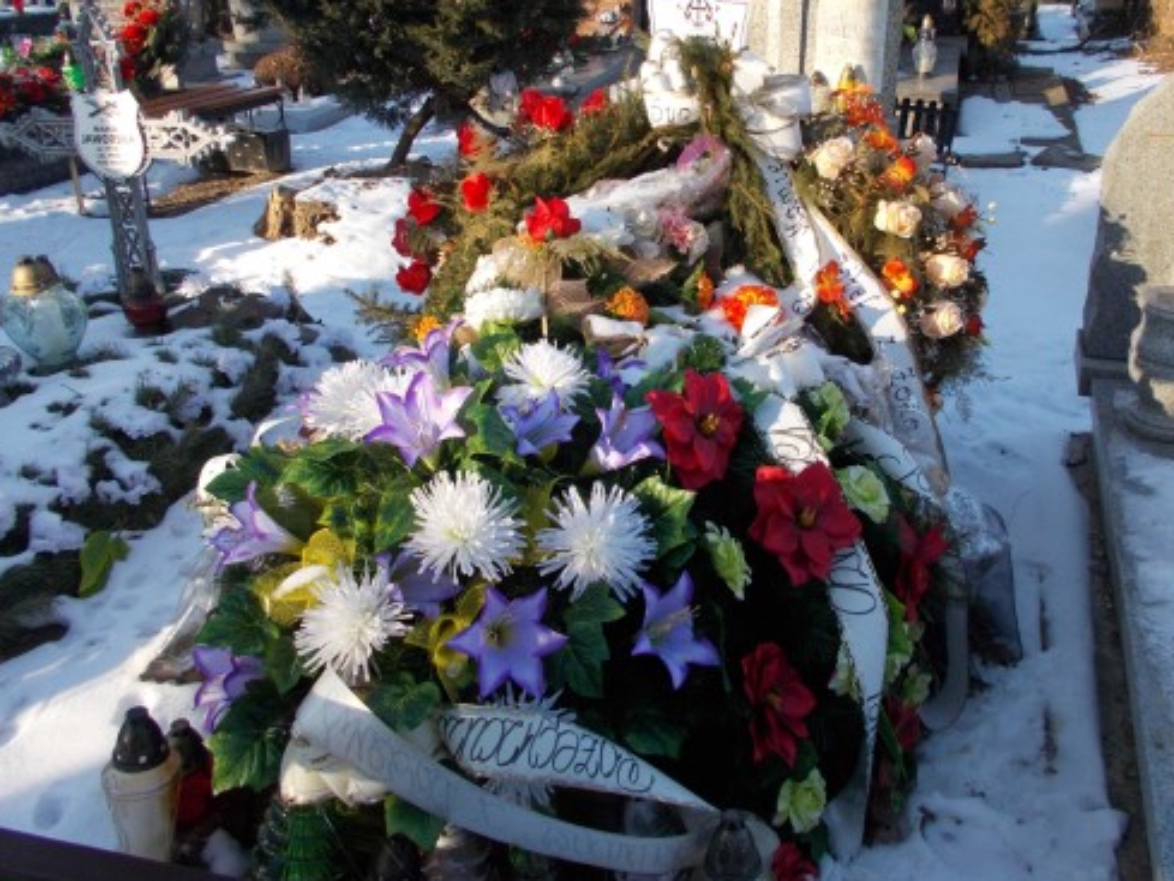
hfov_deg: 53.8
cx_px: 655
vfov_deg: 41.5
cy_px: 334
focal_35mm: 34
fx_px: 1153
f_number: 3.2
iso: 80
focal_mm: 4.6
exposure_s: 1/320
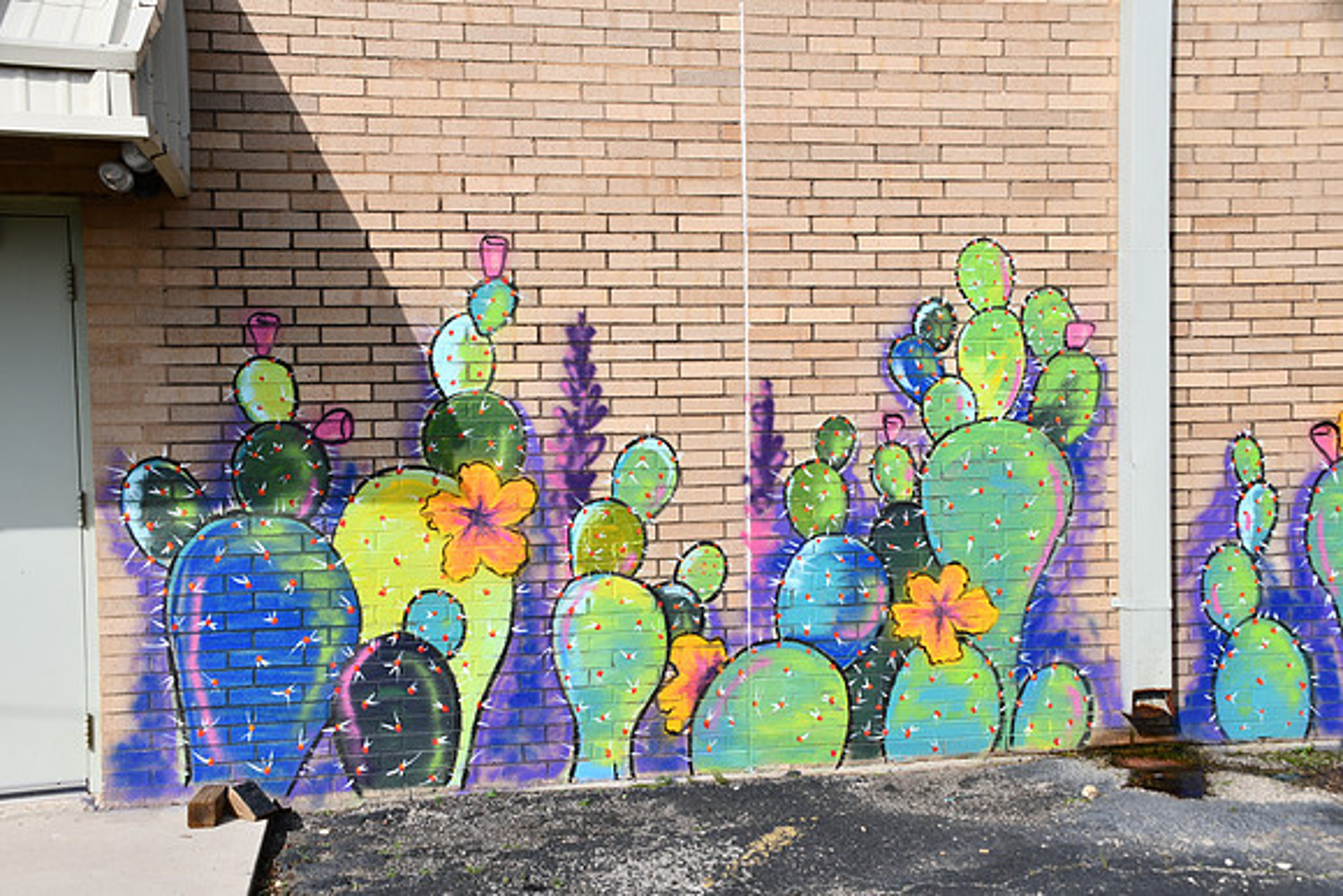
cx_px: 672
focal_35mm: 39
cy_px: 448
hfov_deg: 49.5
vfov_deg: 34.2
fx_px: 1455
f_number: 8
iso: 100
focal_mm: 26
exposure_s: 1/250
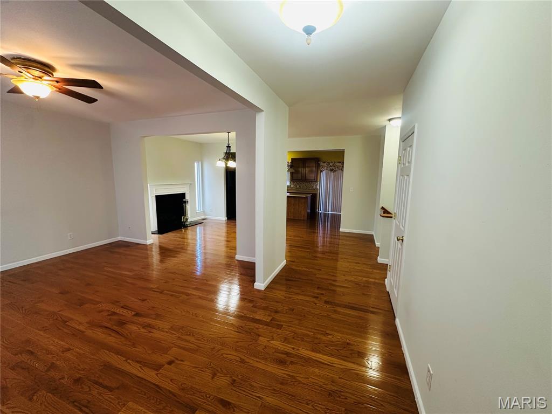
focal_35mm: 14
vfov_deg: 85.7
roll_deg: -1.3
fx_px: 223
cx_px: 276
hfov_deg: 102.1
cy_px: 207
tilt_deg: -7.7
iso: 200
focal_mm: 2.22
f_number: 2.2
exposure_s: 1/60
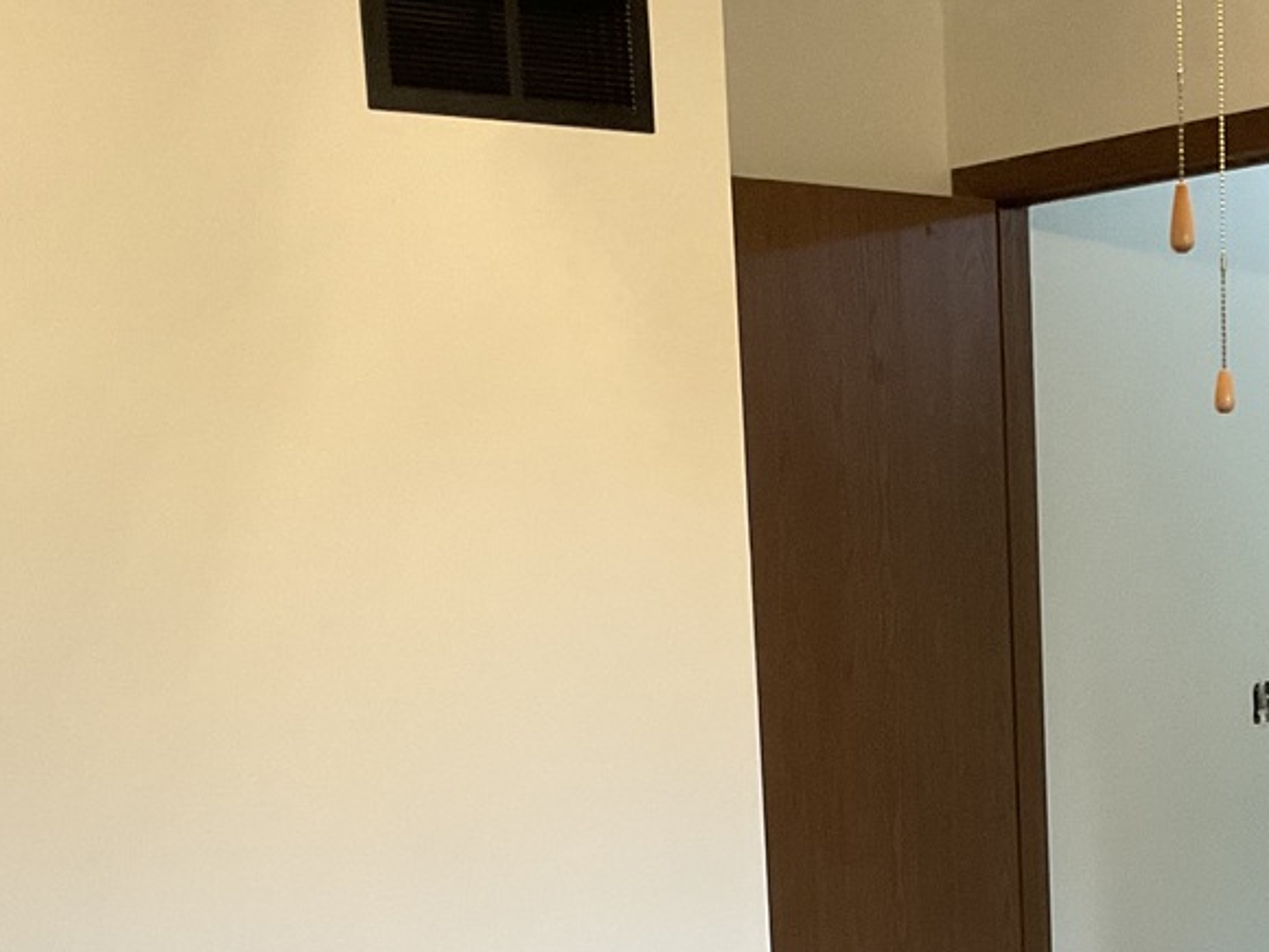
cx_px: 943
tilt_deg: -10.3
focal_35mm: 72
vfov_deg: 19.6
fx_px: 2639
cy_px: 1037
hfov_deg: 26.7
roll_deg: +2.0
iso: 200
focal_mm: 3
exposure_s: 1/60
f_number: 1.8
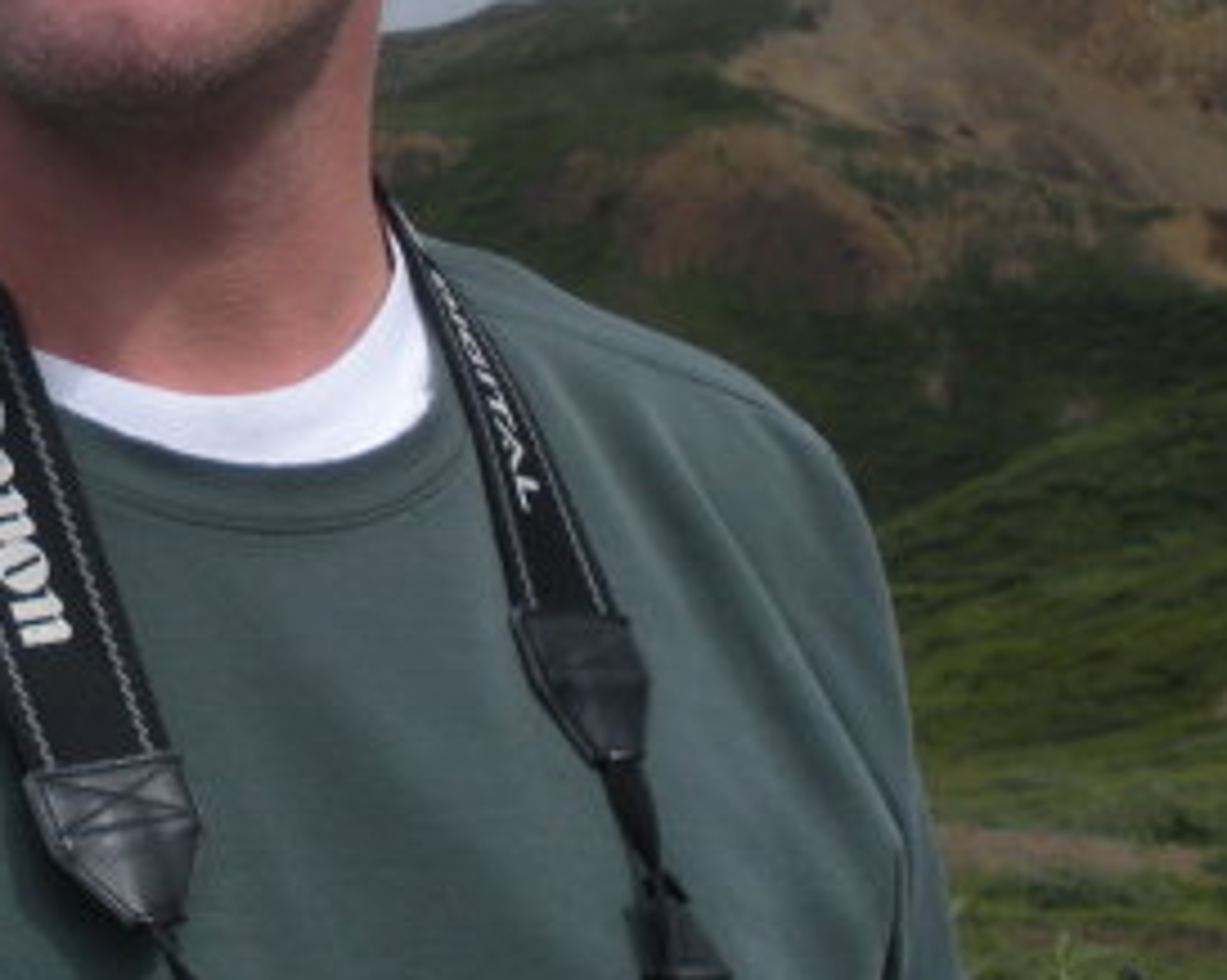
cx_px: 117
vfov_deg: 14.6
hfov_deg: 18.3
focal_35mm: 103
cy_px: -67
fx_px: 3738
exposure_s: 1/1010
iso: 64
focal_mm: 6.3
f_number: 3.5
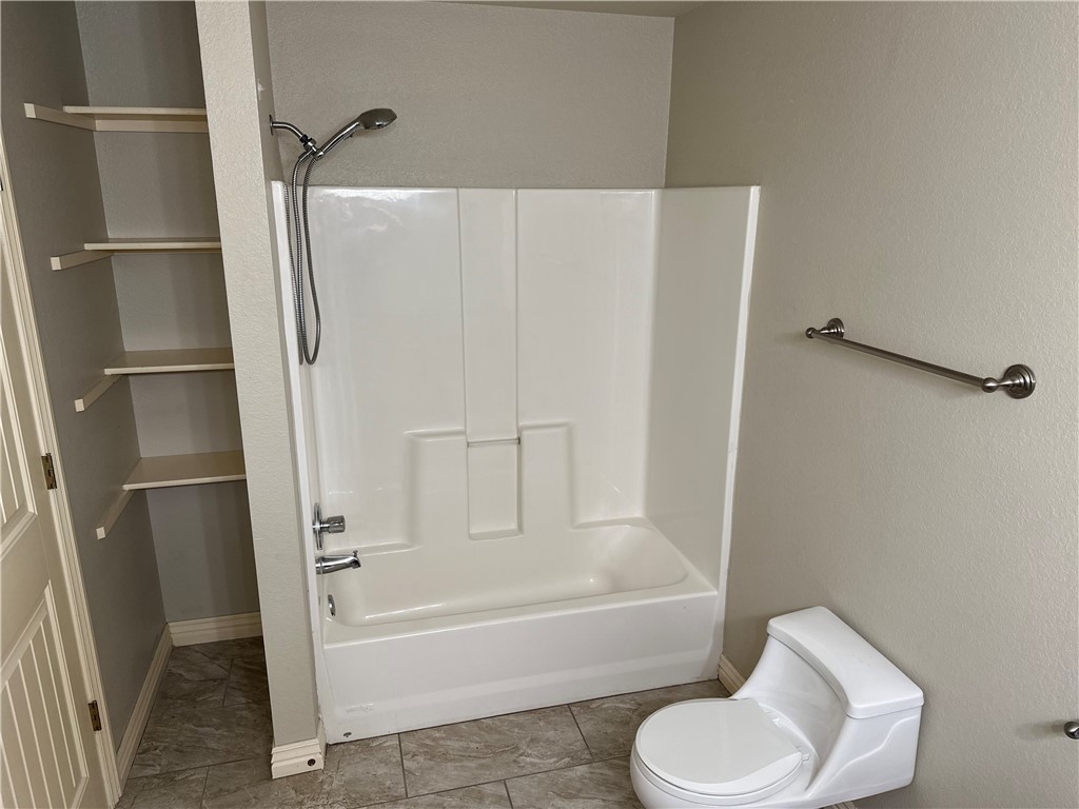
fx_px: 748
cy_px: 404
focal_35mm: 24
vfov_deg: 56.8
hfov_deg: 71.6
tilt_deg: -16.1
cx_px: 540
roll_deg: -0.6
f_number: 1.78
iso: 125
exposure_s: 1/60
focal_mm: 6.86
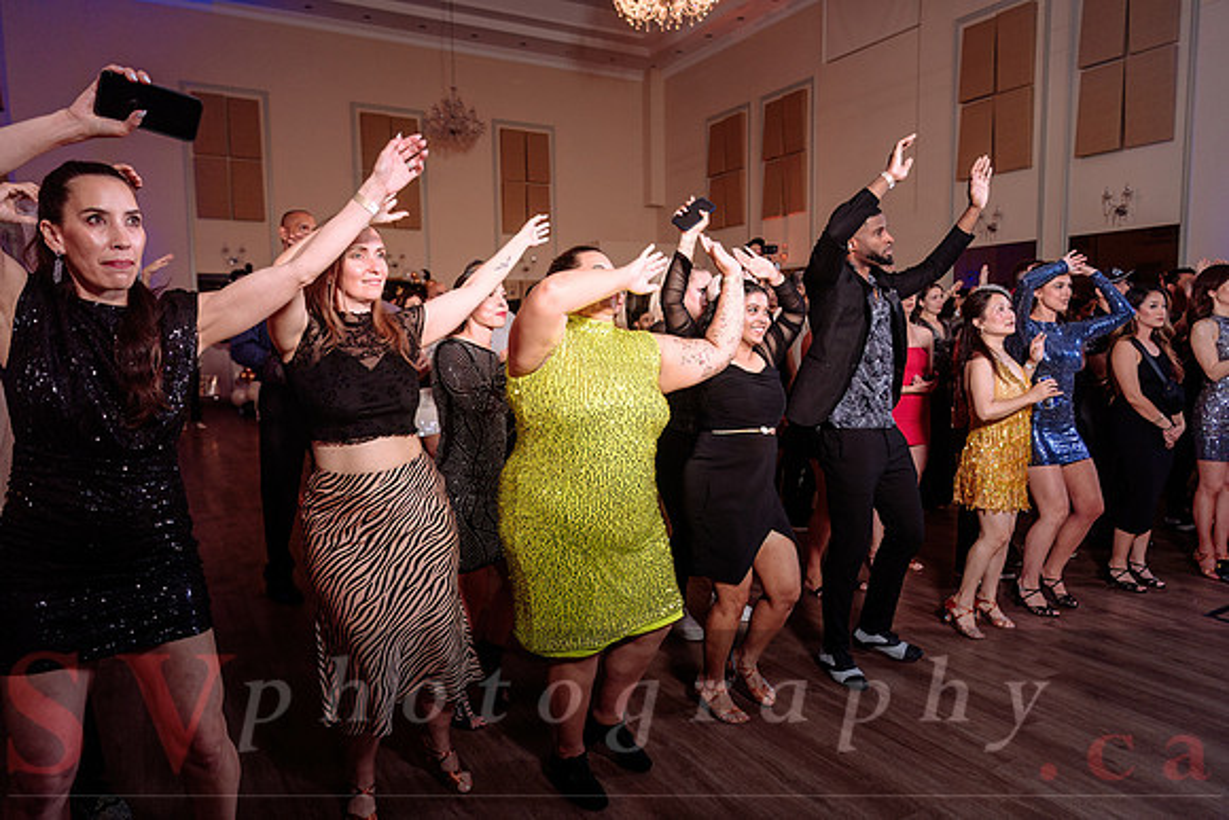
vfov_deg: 53.2
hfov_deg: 73.7
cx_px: 614
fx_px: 819
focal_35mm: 24
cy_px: 410
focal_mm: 24
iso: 500
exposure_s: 1/160
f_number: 2.8
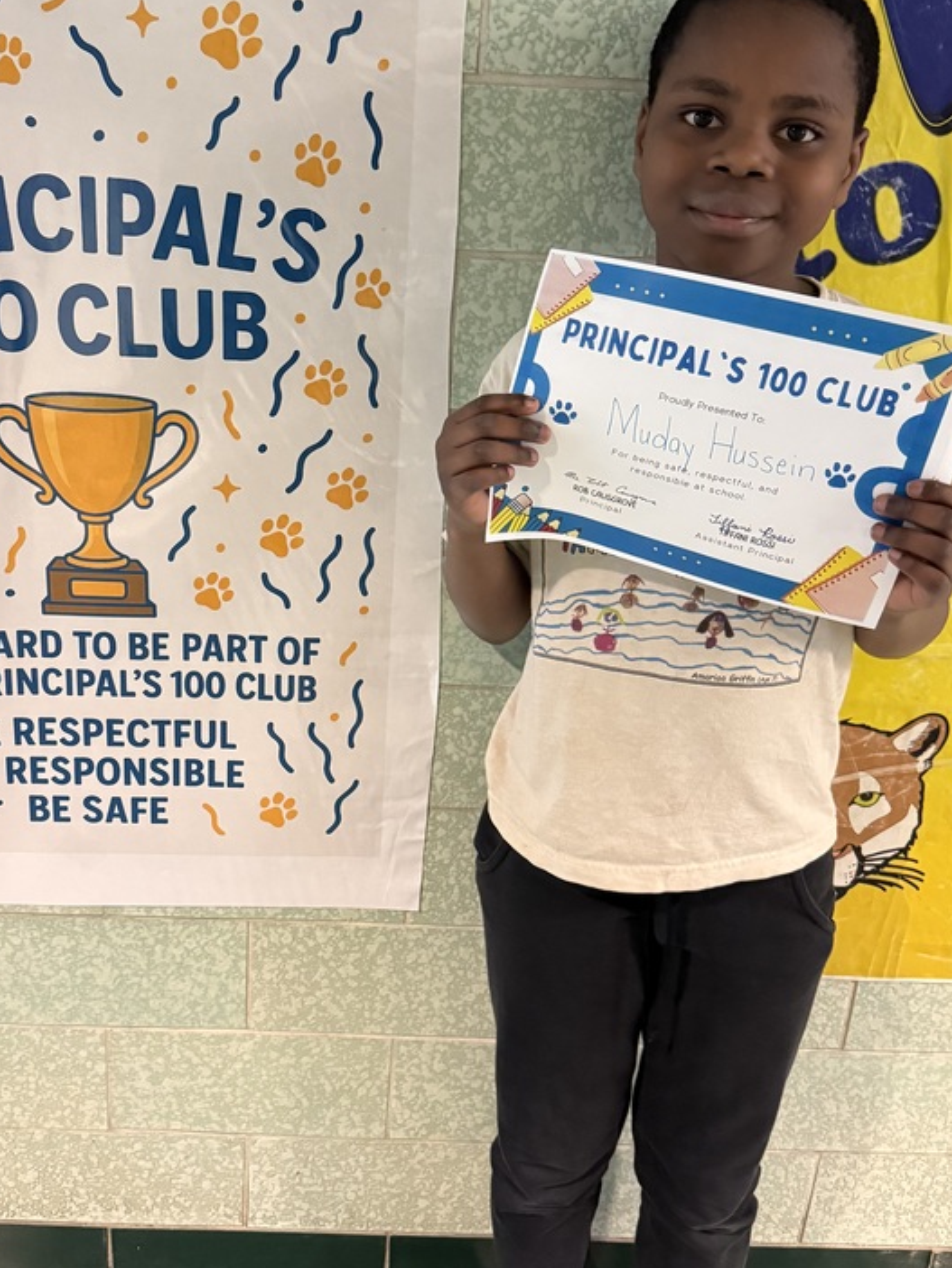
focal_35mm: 35
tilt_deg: -18.9
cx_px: 381
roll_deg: -3.9
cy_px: 527
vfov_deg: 52.4
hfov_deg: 40.5
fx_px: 1283
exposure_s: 1/40
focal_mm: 6.76
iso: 800
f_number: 1.78
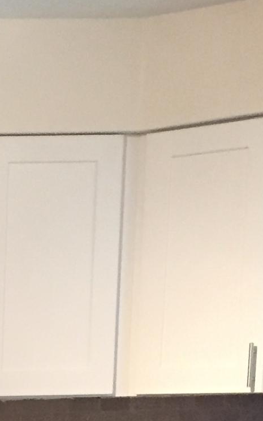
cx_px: -369
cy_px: 617
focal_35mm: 124
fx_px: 1422
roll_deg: +0.6
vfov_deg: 15.6
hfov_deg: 9.4
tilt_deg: -8.5
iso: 160
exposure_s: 1/30
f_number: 2.2
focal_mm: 4.15
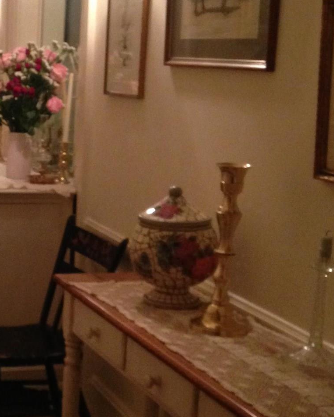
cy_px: 230
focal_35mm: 78
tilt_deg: -9.8
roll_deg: -1.5
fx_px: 964
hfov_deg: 19.1
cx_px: -10
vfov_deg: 24.4
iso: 400
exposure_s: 1/20
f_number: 2.4
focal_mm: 4.12
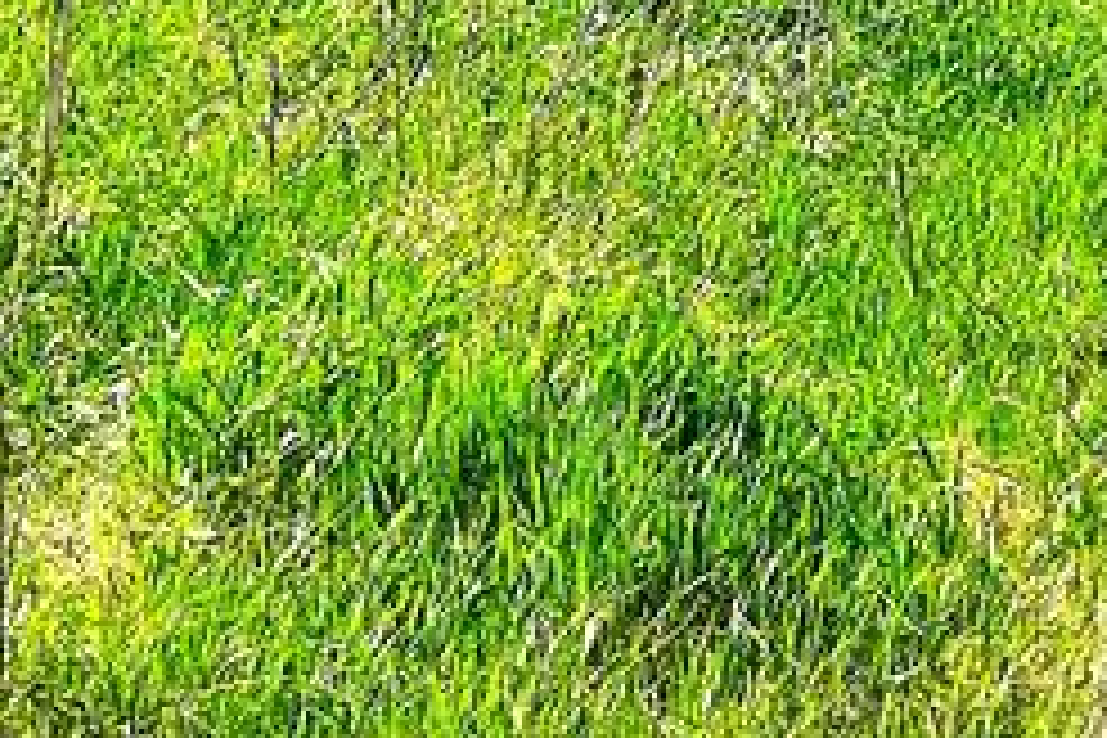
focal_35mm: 333
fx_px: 10239
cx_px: 927
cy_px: -963
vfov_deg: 4.1
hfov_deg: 6.2
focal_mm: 9
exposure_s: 1/742
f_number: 2.8
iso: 32
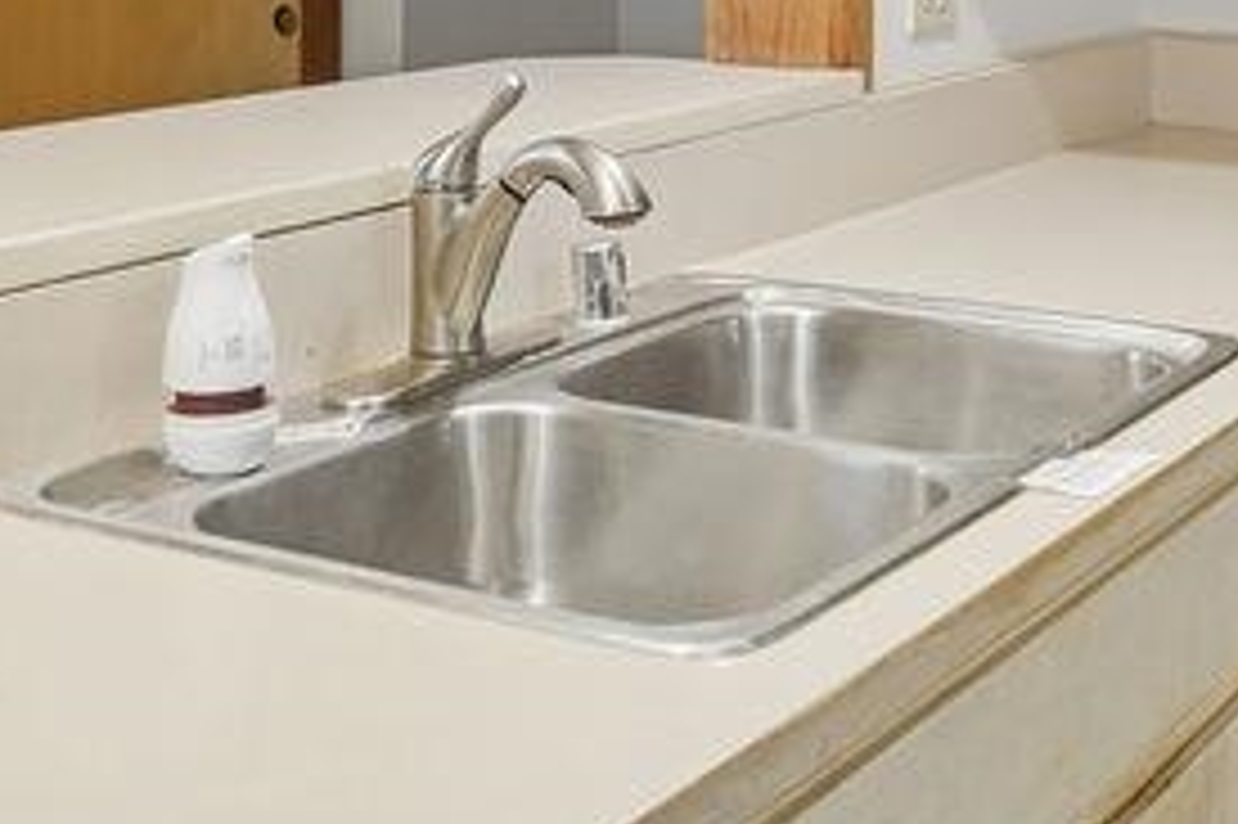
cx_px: 774
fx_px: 2303
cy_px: -176
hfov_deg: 30.0
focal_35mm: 67
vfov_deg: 19.1
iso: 400
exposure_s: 1/30
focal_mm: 18
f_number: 5.6
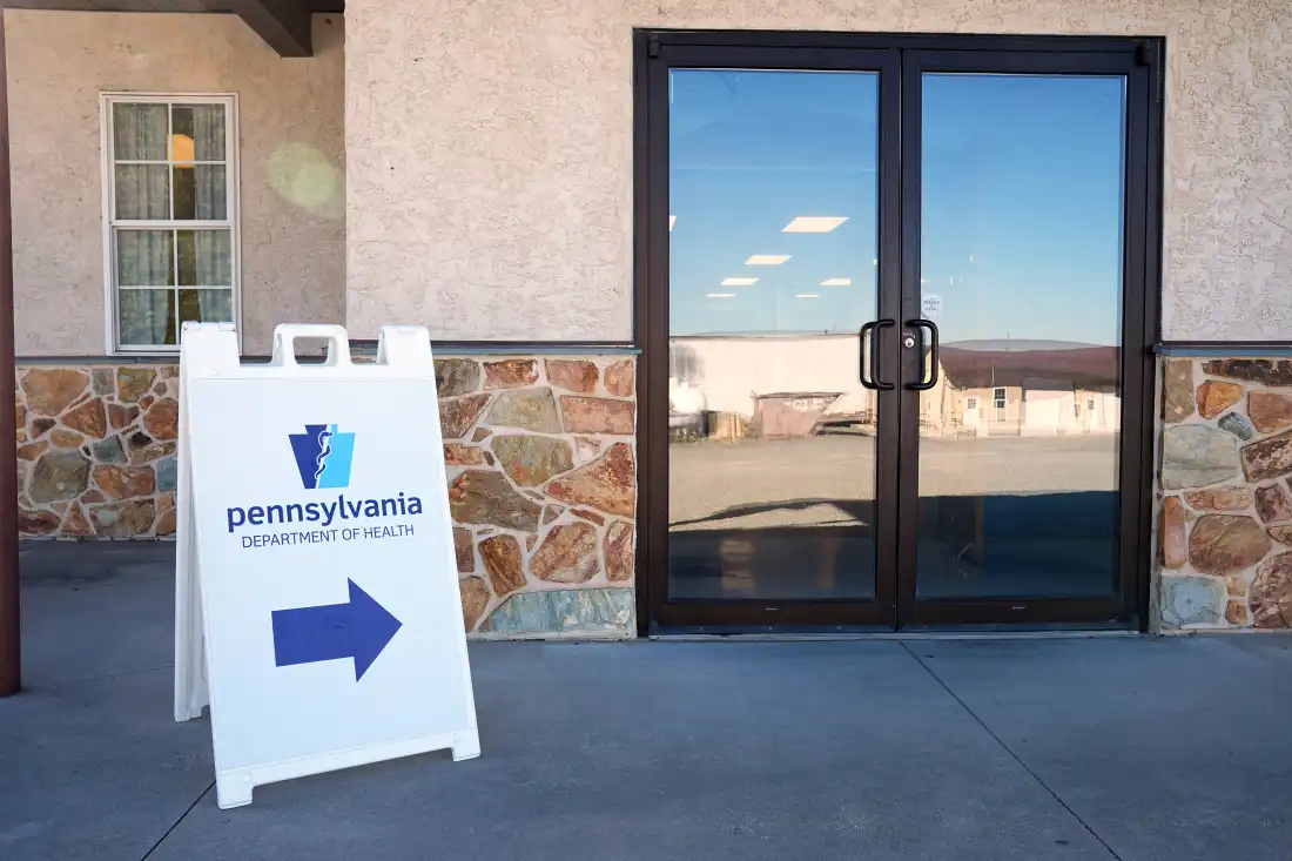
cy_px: 430
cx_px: 646
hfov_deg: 63.7
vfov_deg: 44.9
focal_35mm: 29
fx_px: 1041
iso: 250
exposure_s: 1/160
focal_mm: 29
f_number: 7.1
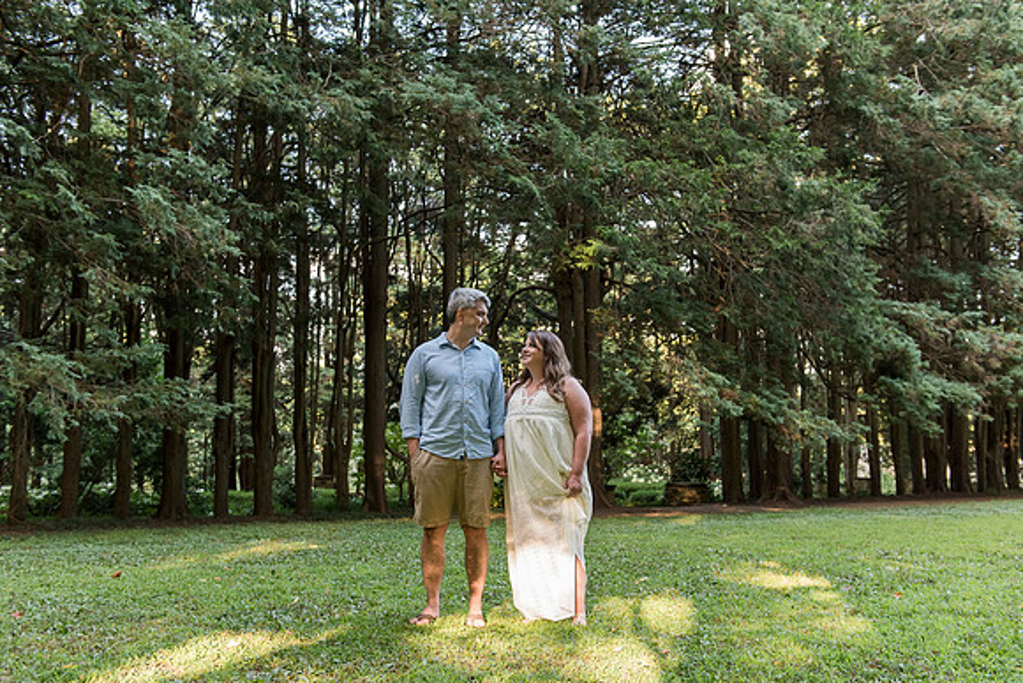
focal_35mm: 37
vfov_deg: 36.0
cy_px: 342
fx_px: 1049
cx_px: 527
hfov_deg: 52.0
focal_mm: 35
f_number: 3.5
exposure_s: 1/160
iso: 1000
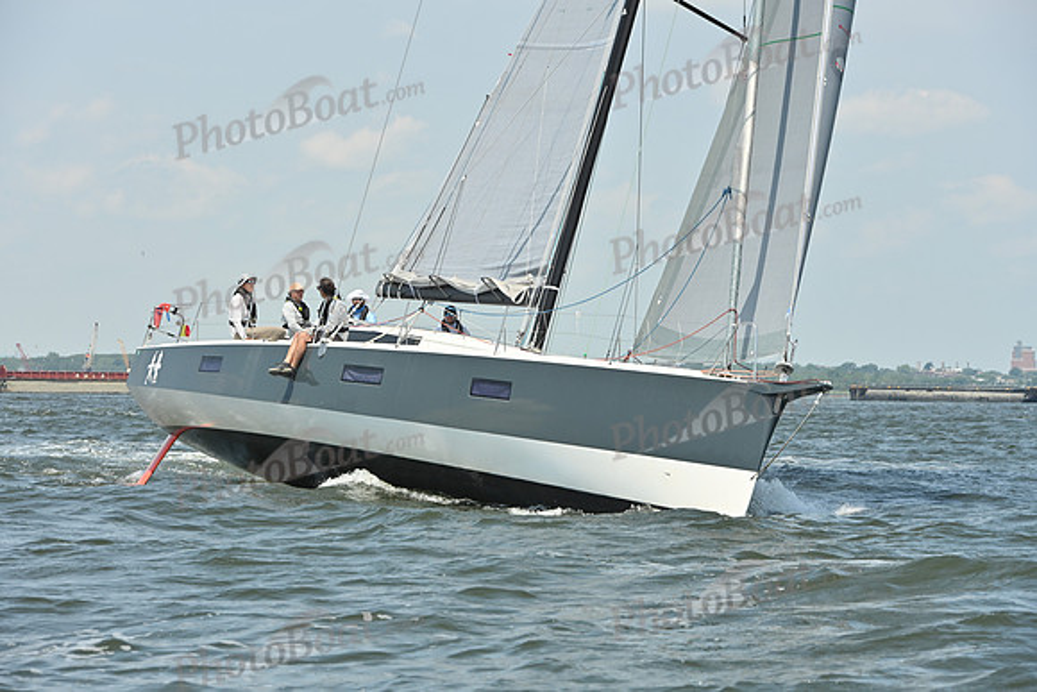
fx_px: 3889
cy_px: 346
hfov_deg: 15.2
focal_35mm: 135
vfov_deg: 10.2
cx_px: 518
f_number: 8
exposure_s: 1/1250
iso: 320
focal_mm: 135
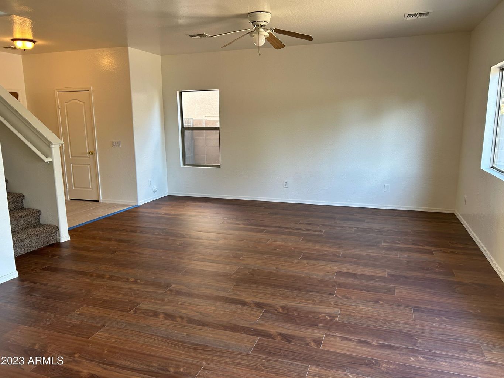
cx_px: 252
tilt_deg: -9.9
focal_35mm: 26
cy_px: 189
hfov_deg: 67.3
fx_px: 379
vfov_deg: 53.1
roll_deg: +1.0
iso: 100
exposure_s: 1/120
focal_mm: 5.7
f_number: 1.5
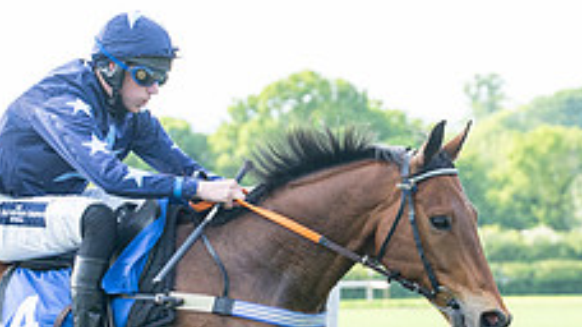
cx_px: 127
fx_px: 5059
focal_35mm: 328
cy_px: 401
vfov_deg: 3.7
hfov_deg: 6.6
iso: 400
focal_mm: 73
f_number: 4
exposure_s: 1/800
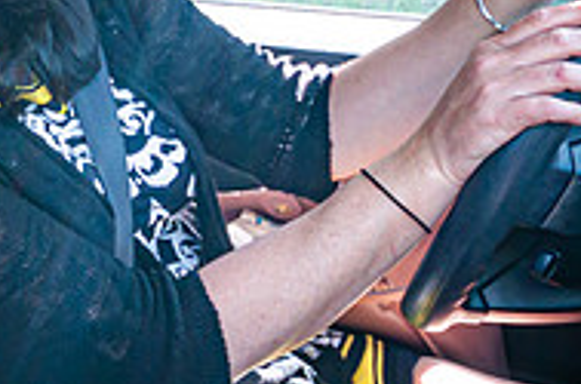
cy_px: 14
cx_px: -261
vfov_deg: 16.1
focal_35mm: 83
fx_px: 1336
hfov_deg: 21.2
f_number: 5.6
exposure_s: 1/125
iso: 320
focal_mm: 18
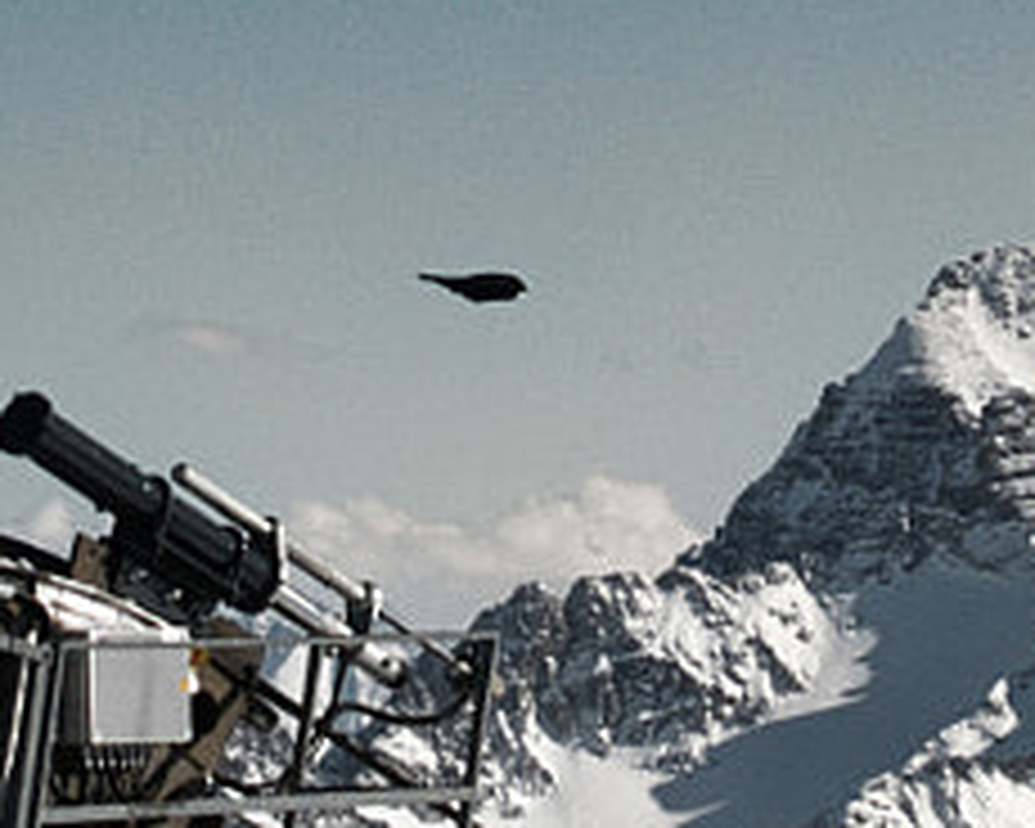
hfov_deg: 6.2
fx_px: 9588
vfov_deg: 4.9
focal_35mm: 313
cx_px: 598
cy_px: -124
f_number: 10
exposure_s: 1/800
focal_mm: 23
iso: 200
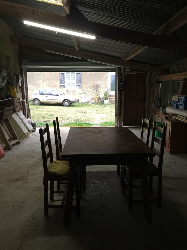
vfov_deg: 61.7
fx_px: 209
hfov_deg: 48.2
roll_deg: -1.9
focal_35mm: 29
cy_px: 125
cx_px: 94
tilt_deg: -11.4
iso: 40
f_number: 2.2
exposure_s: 1/33
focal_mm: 4.15
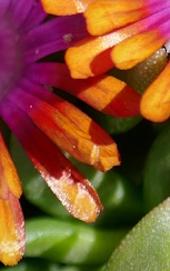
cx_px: 283
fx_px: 1620
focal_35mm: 219
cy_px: -248
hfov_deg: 5.9
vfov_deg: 9.1
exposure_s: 1/1300
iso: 125
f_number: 3.4
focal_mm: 12.7
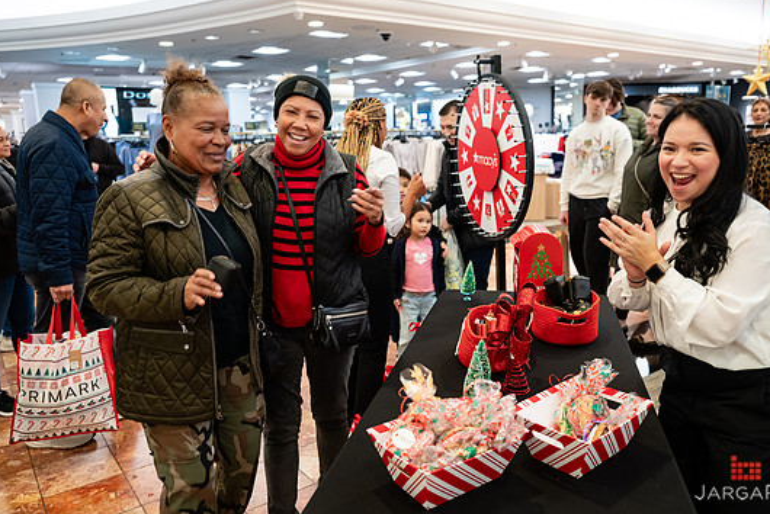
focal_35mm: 28
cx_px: 413
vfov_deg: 46.5
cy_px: 250
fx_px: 599
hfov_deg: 65.4
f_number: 3.2
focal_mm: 25.5
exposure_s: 1/125
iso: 1000
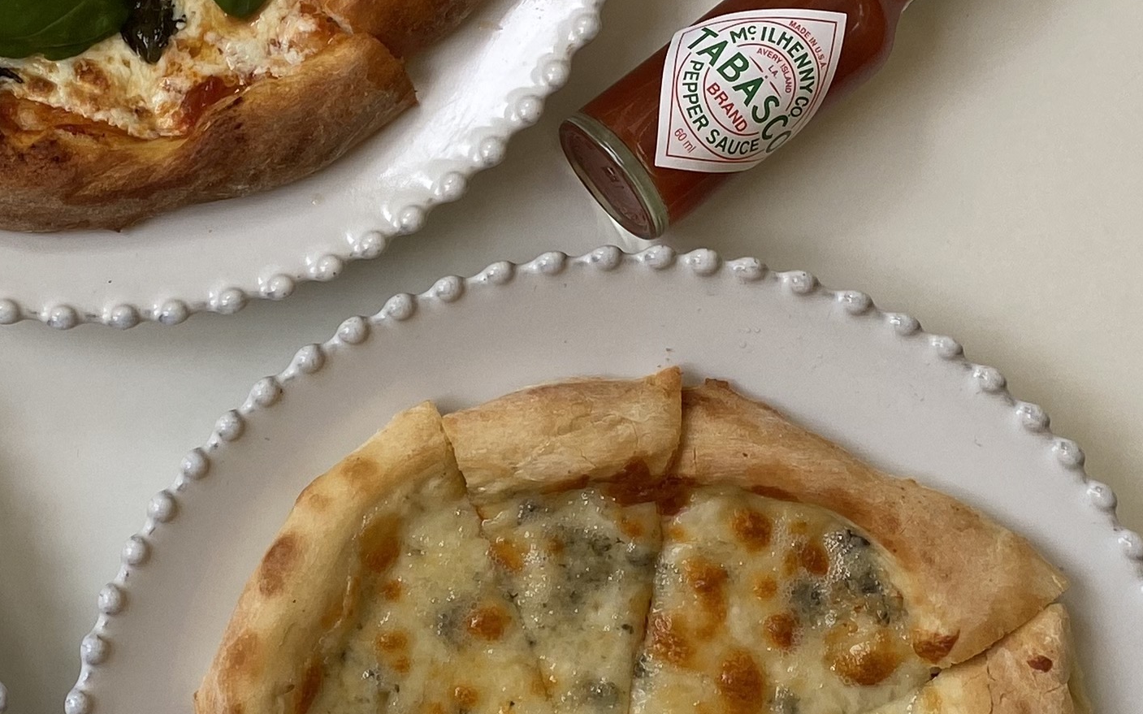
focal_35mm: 79
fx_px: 2461
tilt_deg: -88.4
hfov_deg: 25.1
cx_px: 38
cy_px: 336
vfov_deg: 16.5
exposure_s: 1/446
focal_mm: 4.25
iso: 32
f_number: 1.8
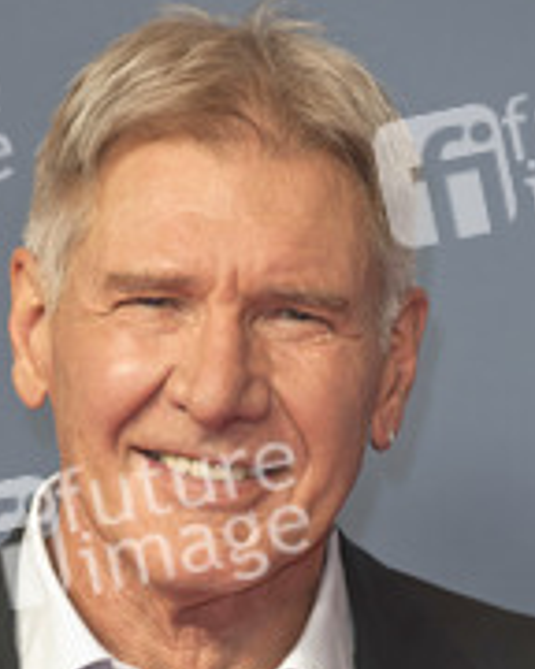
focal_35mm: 281
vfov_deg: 6.8
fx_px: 5562
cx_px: 228
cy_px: 717
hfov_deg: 5.5
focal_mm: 135
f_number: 5
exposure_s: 1/125
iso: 1000
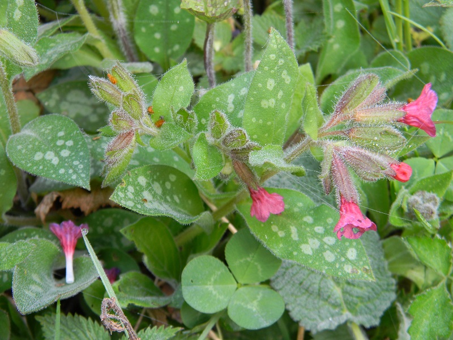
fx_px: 1086
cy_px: 170
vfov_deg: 17.8
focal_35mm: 83
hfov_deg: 23.6
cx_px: 226
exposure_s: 1/36.6
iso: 80
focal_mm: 15.1
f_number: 4.5
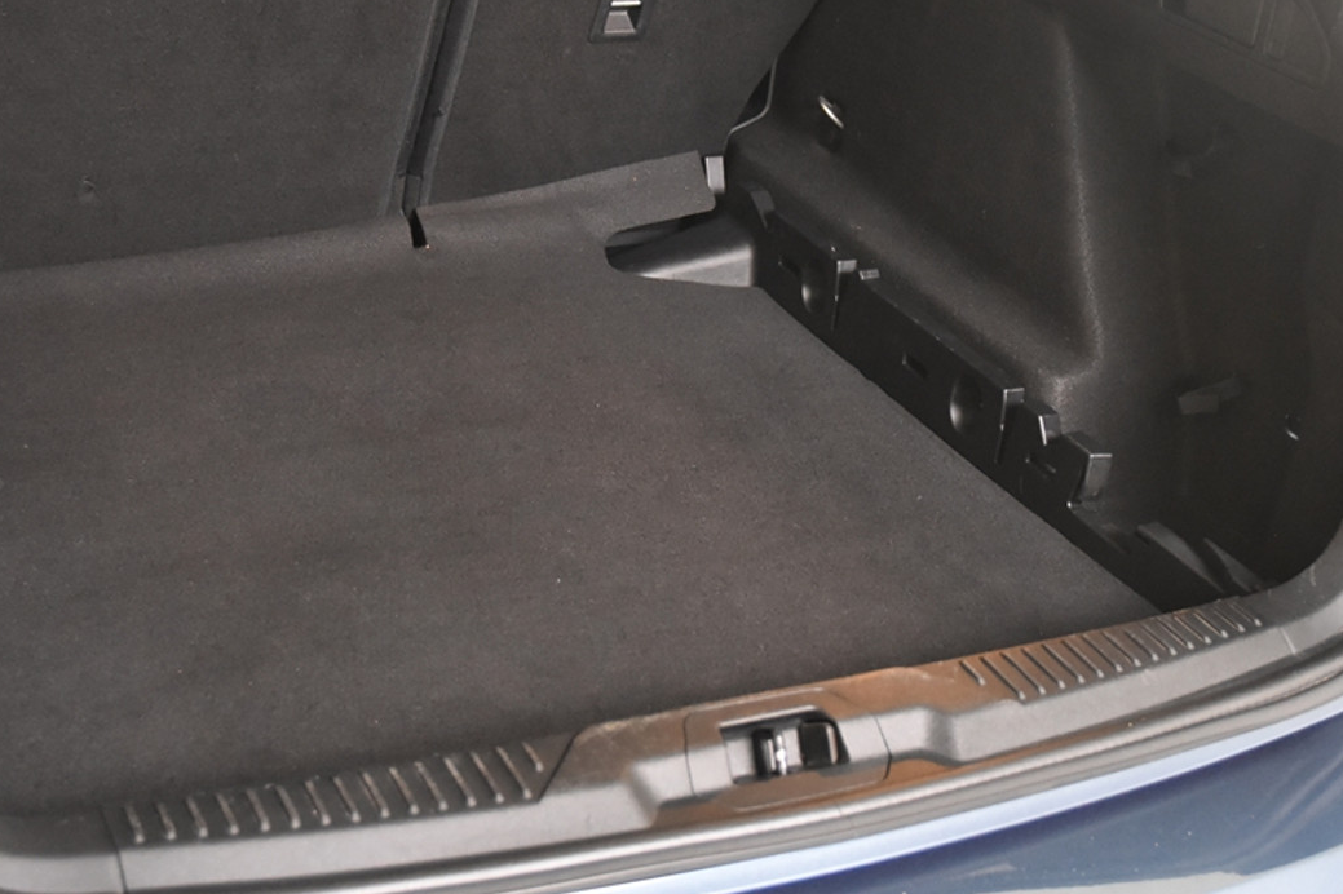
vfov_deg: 21.6
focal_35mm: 63
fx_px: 2337
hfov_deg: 32.1
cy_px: 318
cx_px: 639
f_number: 3.3
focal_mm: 31
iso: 3600
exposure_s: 1/50
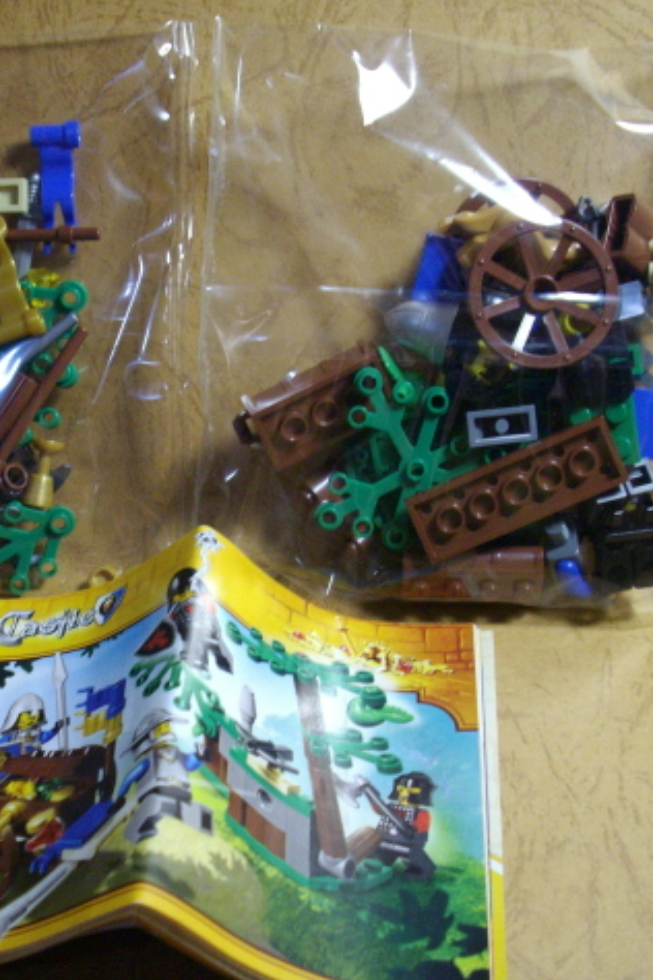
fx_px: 1415
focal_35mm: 52
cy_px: 488
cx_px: 209
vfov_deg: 38.2
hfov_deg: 25.8
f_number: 2.8
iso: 258
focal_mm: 6.2
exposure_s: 1/50
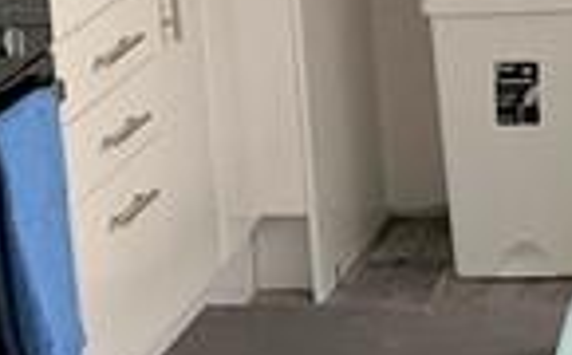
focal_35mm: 195
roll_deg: +7.8
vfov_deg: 6.7
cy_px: 126
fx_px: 3034
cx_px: 304
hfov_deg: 10.8
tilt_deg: -14.0
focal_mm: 4.25
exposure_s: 1/65
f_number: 1.8
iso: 100
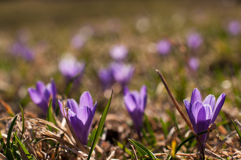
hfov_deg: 33.4
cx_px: 120
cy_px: 80
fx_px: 401
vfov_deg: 22.6
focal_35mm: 60
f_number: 7.1
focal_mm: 40
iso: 200
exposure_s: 1/800
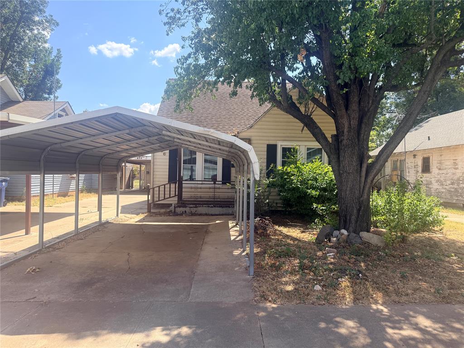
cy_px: 174
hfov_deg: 71.6
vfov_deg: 56.8
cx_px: 232
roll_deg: -1.4
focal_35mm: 24
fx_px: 322
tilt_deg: +1.4
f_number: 1.78
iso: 100
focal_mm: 6.76
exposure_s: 1/1949
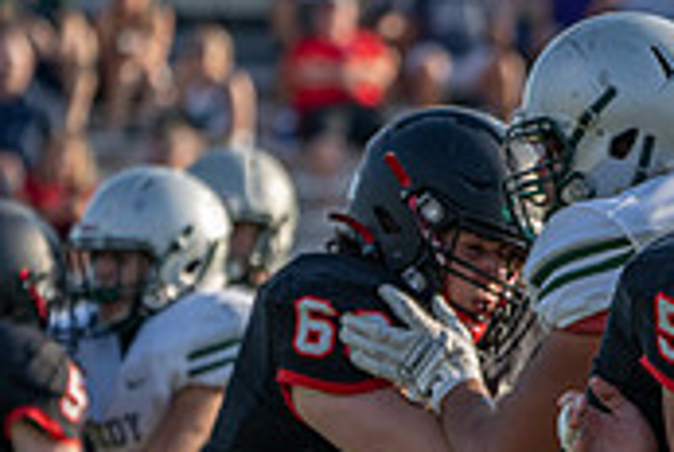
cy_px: 696
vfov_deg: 1.8
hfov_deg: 2.7
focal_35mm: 756
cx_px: 966
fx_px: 14178
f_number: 5.6
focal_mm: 226
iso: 400
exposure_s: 1/1250
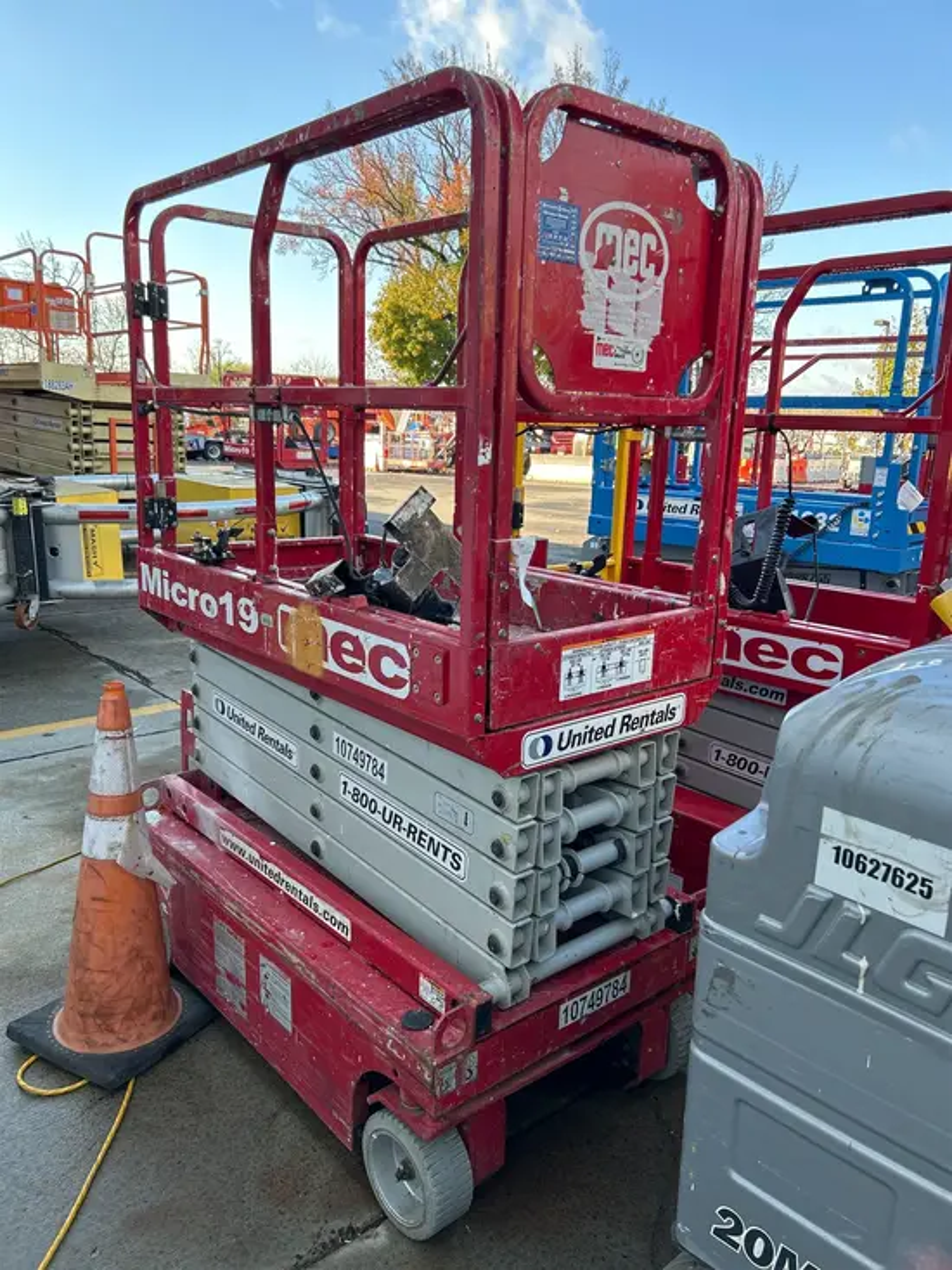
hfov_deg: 53.1
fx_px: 953
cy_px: 635
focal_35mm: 26
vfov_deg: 67.3
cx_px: 476
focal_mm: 5.7
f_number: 1.5
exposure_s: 1/443
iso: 50
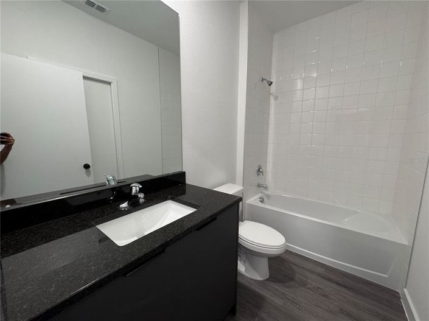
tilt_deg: -9.5
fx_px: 173
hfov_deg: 102.1
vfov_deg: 85.6
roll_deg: -0.1
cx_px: 214
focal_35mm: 14
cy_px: 160
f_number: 2.2
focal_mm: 2.22
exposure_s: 1/60
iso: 200
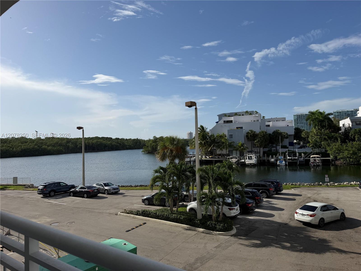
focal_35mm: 24
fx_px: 250
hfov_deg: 71.6
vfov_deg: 56.8
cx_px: 180
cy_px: 136
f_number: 1.78
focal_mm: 6.76
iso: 80
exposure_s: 1/9091
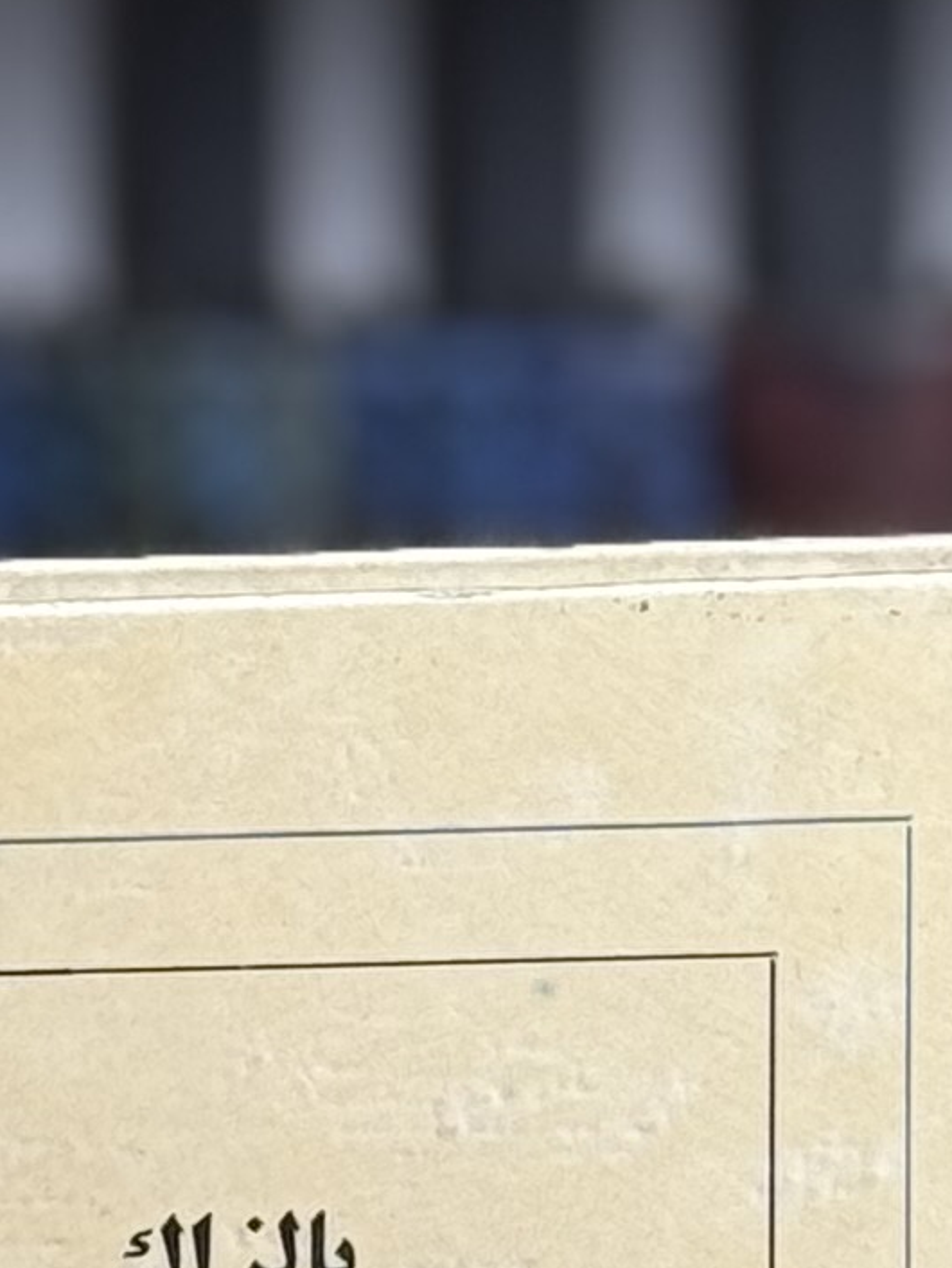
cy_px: 1166
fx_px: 10041
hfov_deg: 5.4
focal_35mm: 274
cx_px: 356
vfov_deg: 7.2
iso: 80
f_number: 1.78
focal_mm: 6.76
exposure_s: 1/100
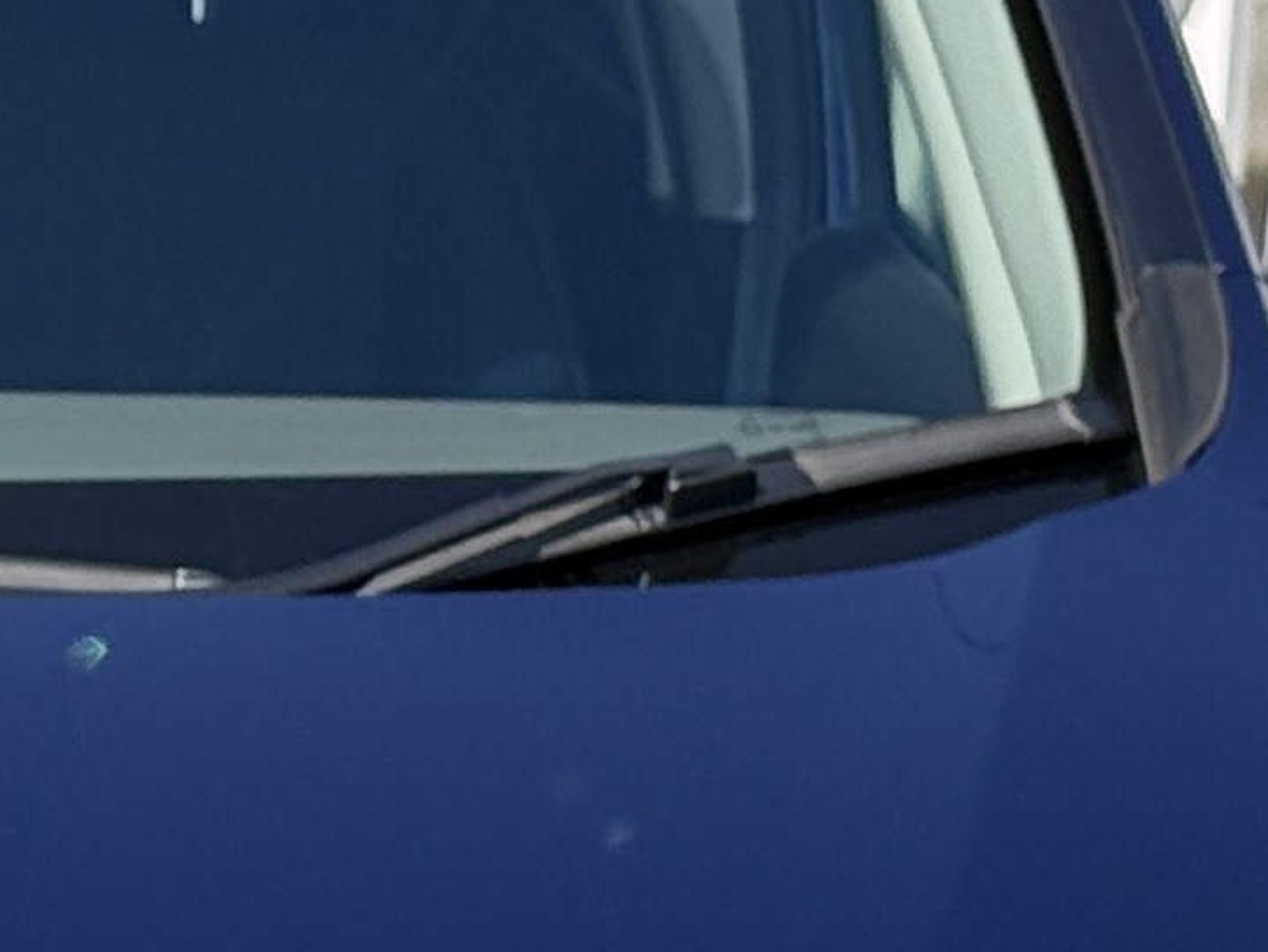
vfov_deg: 5.5
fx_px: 9820
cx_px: -602
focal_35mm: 268
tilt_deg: -10.6
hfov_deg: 7.3
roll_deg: -2.0
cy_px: 1219
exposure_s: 1/3226
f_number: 1.78
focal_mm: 6.76
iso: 80
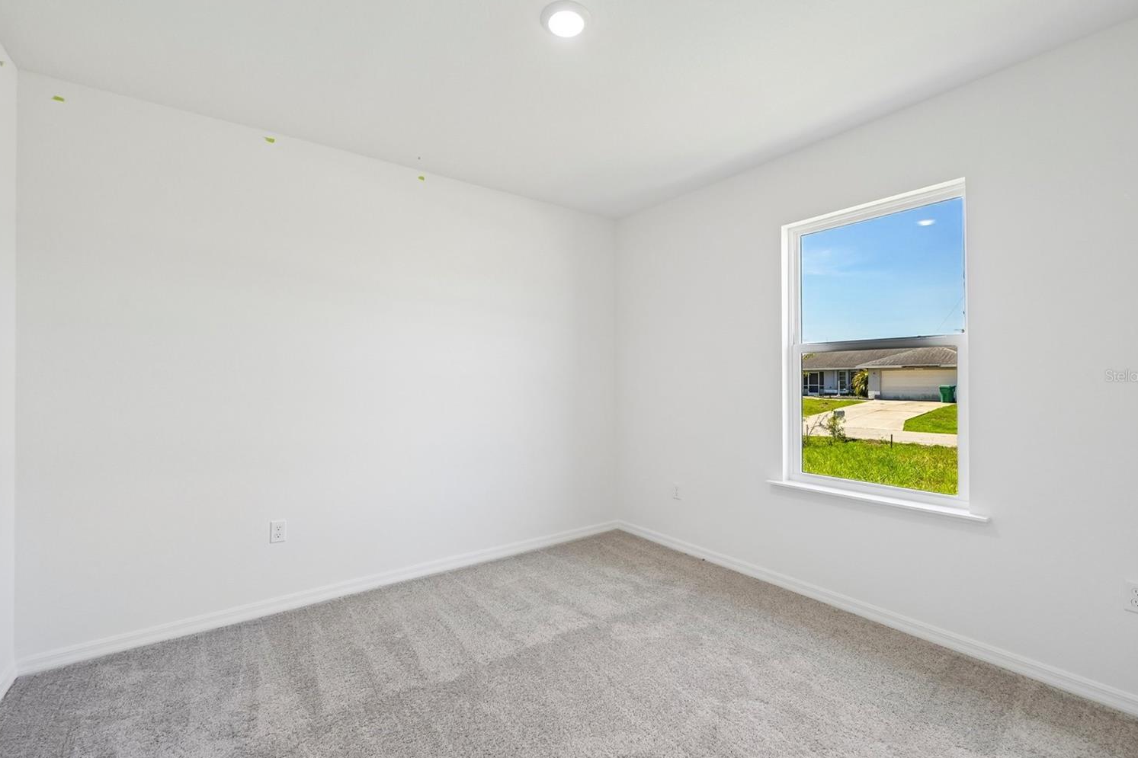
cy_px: 376
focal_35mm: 15
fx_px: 474
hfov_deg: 100.4
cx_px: 563
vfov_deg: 77.3
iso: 400
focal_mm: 14
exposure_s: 1/125
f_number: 8
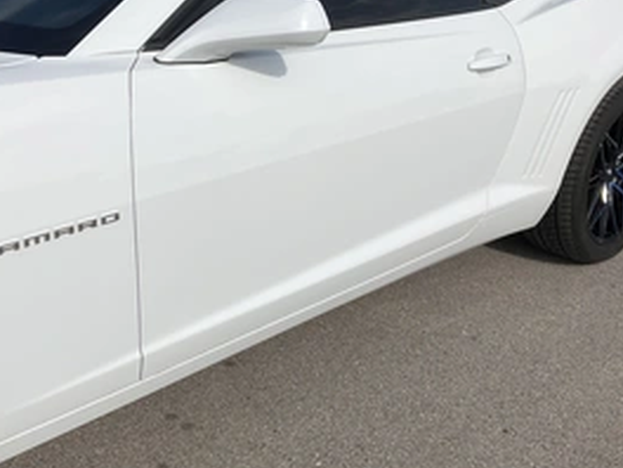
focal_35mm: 44
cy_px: 177
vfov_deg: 32.7
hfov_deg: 42.9
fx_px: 792
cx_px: 288
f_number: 1.8
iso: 25
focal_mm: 3
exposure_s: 1/4785
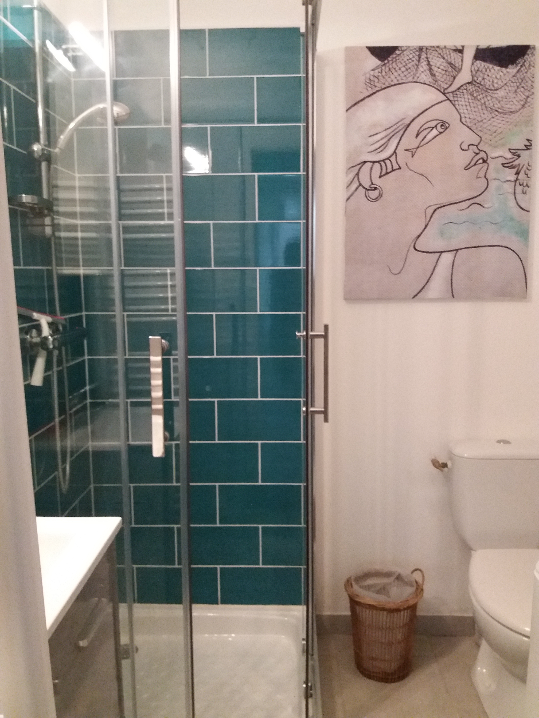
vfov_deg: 63.4
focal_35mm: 28
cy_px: 359
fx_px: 581
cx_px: 270
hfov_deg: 49.7
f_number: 1.9
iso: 400
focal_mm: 3.7
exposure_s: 1/17
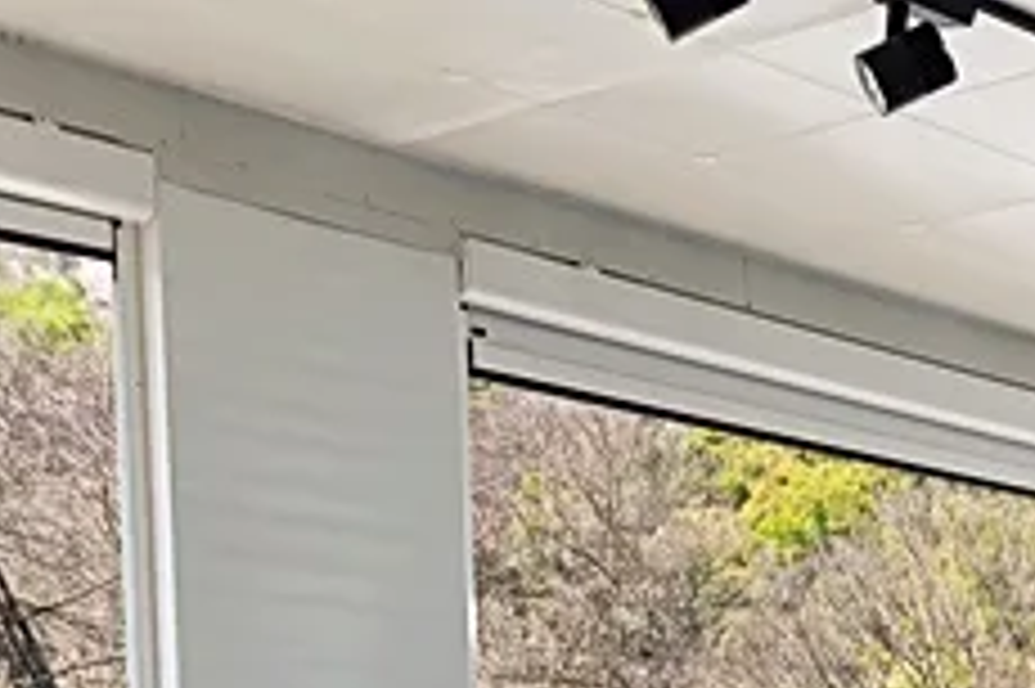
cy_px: 1243
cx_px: 1377
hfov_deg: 21.1
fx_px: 2499
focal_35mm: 87
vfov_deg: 13.9
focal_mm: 5.4
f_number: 1.8
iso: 40
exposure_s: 1/719
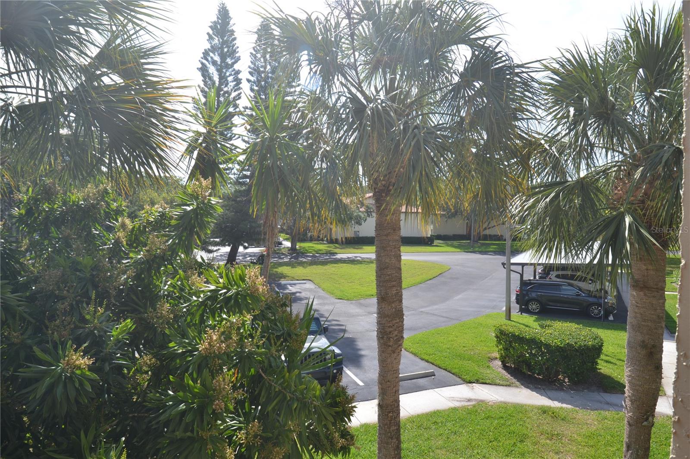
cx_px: 345
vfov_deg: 63.2
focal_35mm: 20
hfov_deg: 85.4
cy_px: 230
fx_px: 374
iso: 100
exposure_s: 1/200
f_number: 7.1
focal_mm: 13
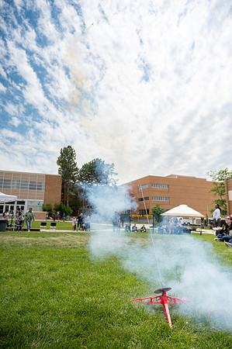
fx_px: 233
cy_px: 174
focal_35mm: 24
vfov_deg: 73.8
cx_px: 116
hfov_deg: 53.0
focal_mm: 24
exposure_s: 1/5000
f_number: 4
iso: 250
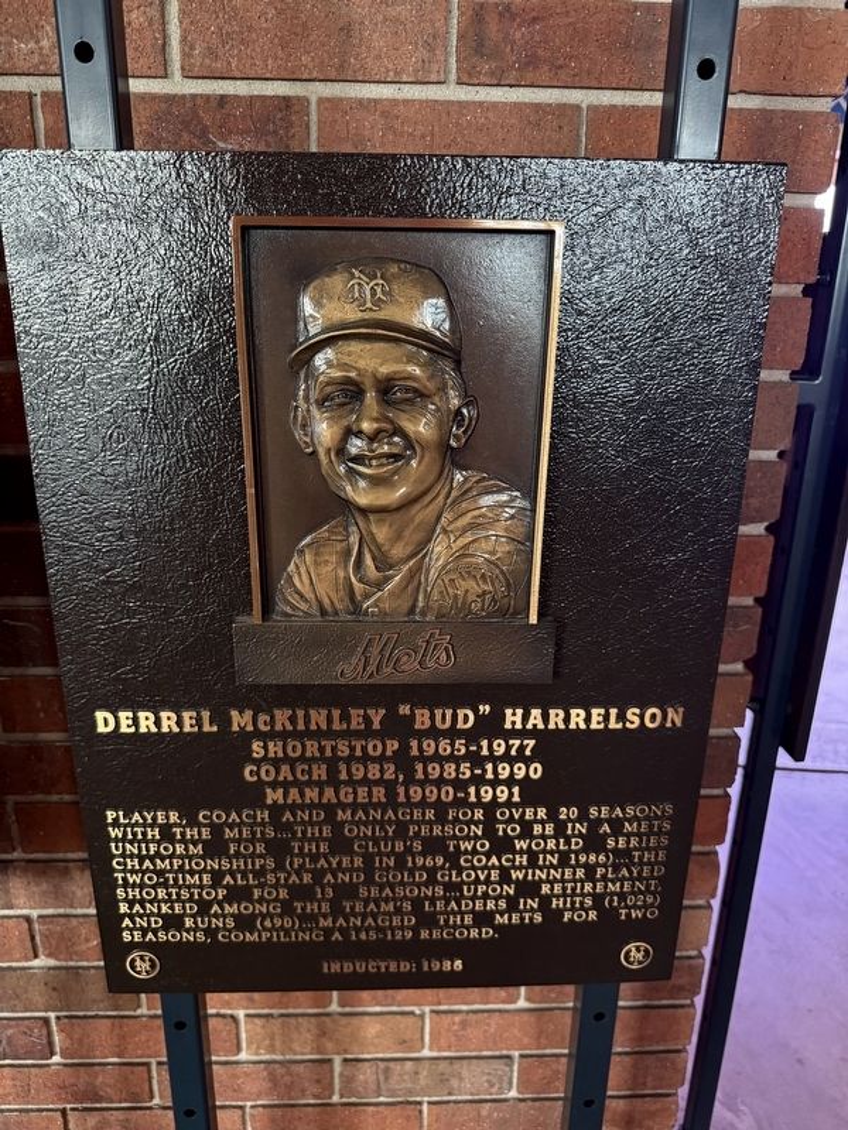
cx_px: 424
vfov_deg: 71.6
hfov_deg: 56.8
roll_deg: -0.3
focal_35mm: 24
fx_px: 784
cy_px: 565
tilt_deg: -17.2
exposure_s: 1/60
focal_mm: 6.76
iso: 400
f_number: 1.78
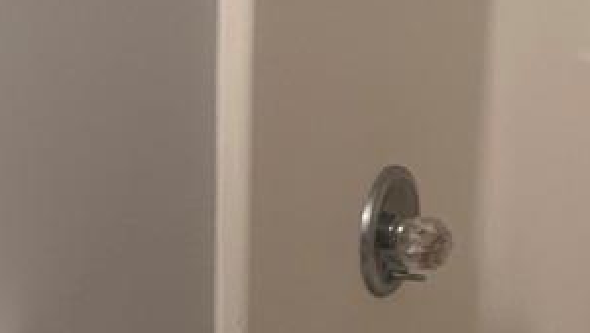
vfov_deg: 9.7
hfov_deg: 17.4
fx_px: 1894
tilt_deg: -22.3
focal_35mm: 121
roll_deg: +1.7
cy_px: 495
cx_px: 28
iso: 80
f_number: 1.8
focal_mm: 4.25
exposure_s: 1/60
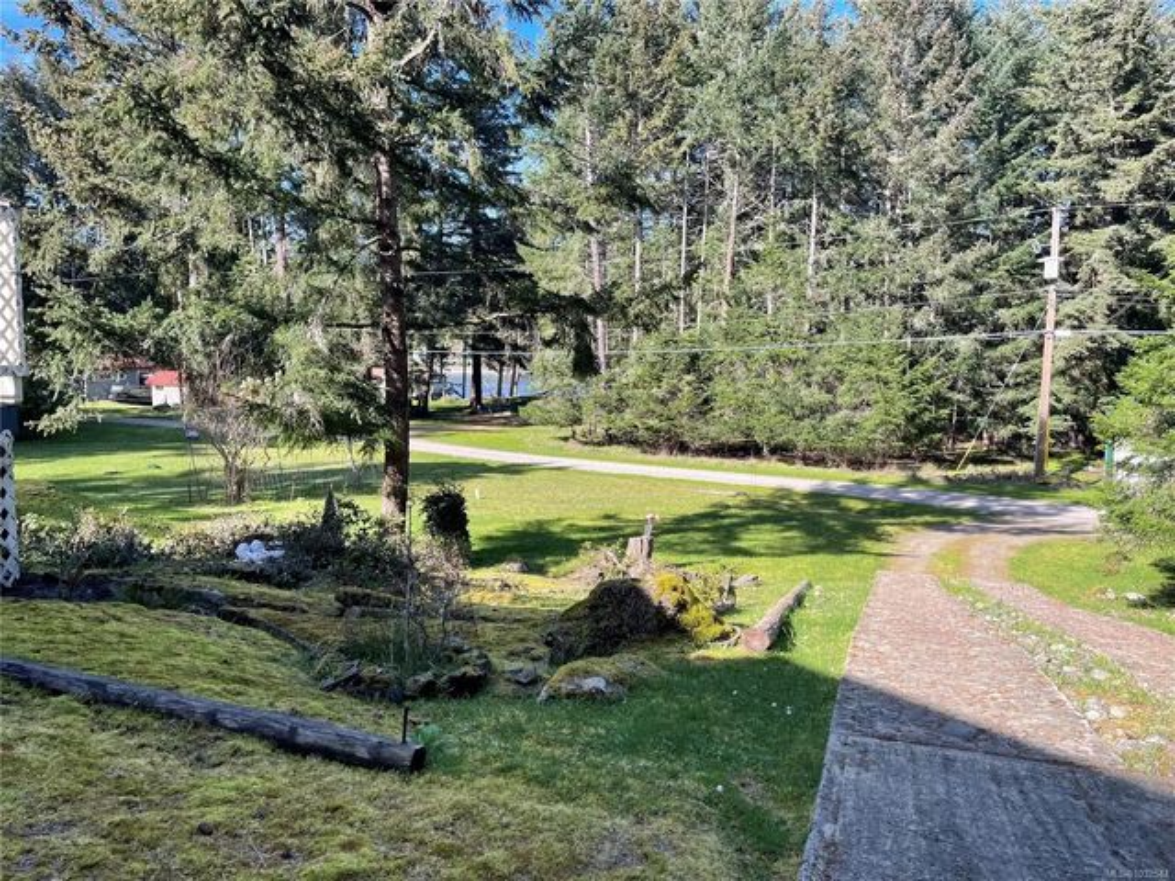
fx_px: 849
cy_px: 440
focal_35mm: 25
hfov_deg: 69.4
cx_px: 588
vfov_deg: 54.9
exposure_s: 1/731
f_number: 1.6
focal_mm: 5.1
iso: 32
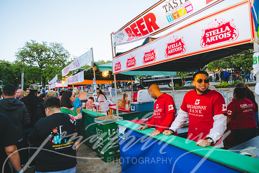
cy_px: 86
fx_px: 173
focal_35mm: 24
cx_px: 130
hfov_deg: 73.7
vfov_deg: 53.2
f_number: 3.5
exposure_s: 1/160
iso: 200
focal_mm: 24
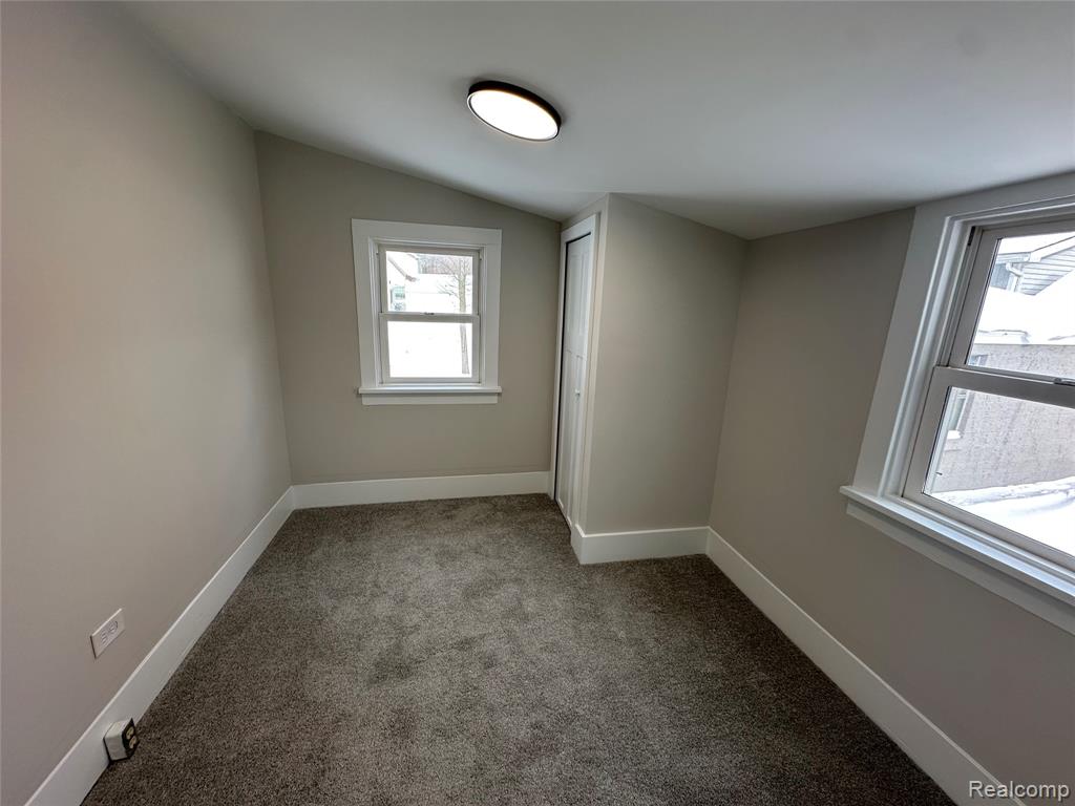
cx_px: 538
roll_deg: -2.5
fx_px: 435
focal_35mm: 14
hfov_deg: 102.1
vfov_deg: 85.7
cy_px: 403
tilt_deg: -13.7
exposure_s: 1/120
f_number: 2.2
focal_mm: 2.22
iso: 64
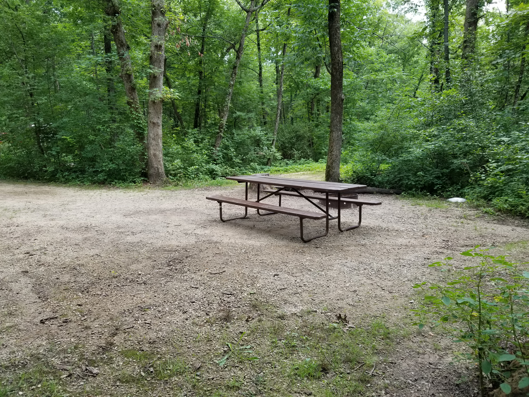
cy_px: 198
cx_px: 264
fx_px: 397
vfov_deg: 53.1
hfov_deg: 67.3
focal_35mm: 26
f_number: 1.7
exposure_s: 1/118
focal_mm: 4.25
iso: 50
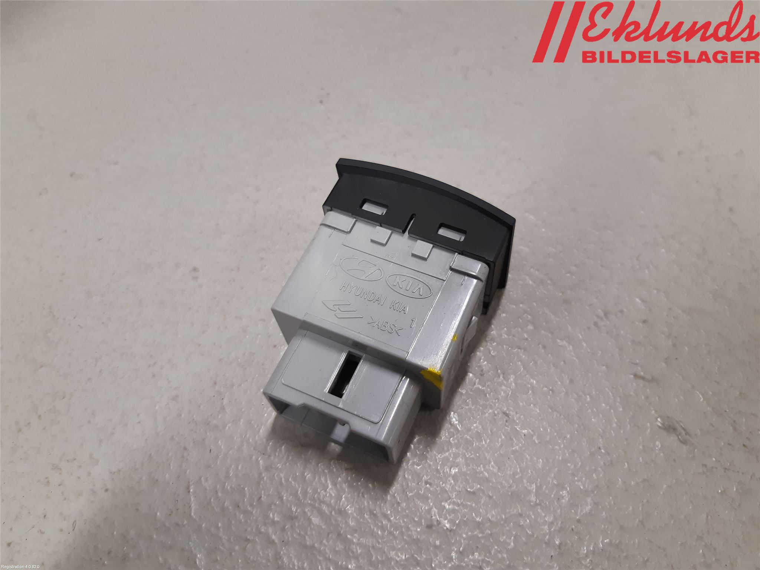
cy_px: 285
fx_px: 571
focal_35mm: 26
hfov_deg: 67.3
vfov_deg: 53.1
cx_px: 380
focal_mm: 3.93
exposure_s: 1/50
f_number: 1.7
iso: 125
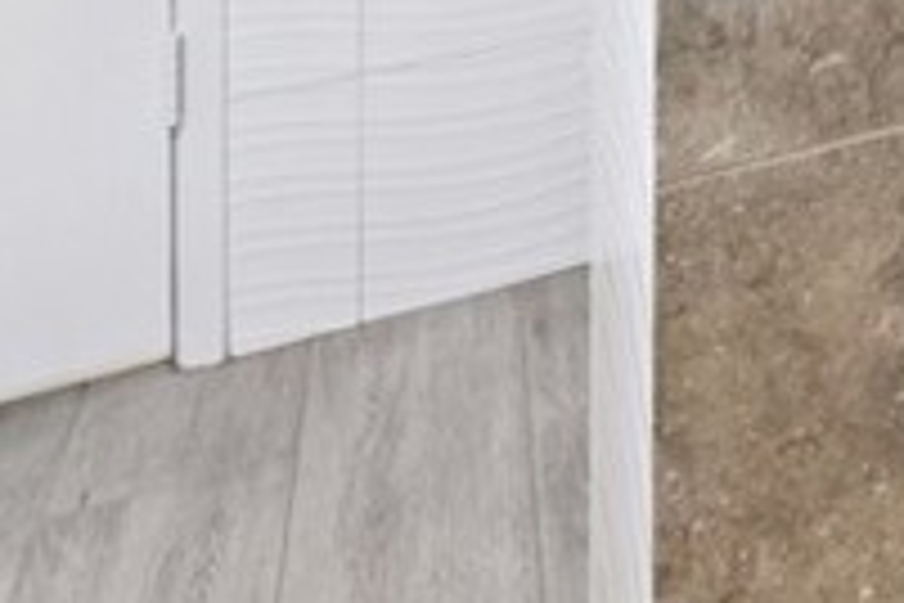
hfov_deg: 23.5
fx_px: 1532
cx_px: 1471
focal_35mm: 61
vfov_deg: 16.1
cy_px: -666
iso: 250
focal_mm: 12
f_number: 8
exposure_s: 1/2
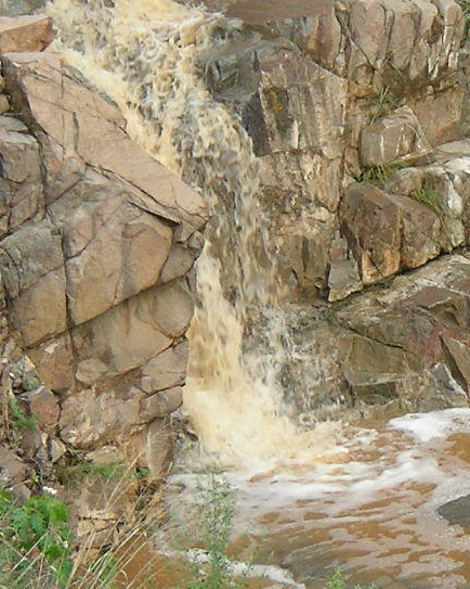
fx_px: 4454
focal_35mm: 256
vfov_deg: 7.5
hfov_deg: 6.0
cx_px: 461
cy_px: 145
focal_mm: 13.8
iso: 76
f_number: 3.8
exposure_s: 1/120
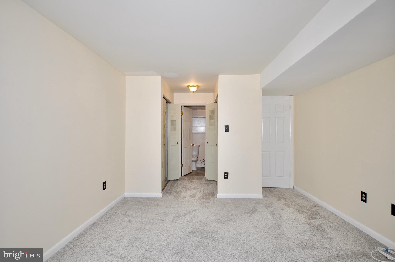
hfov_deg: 100.5
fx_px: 164
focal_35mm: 15
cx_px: 198
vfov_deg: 77.1
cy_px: 131
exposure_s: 1/60
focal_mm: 10
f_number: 4
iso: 100
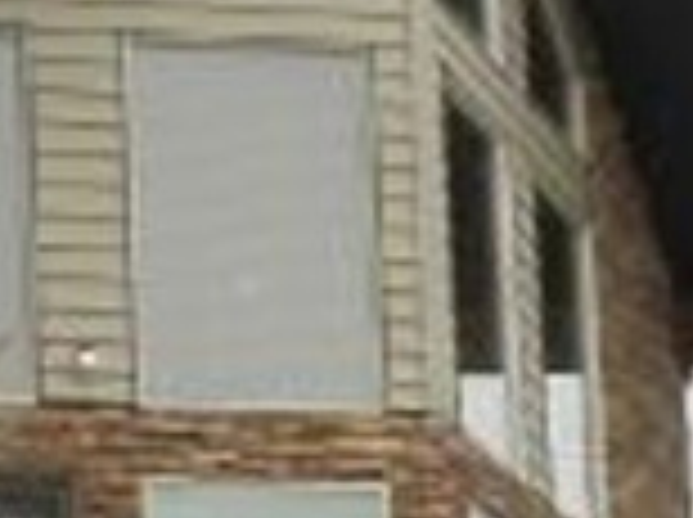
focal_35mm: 253
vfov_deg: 5.8
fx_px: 5057
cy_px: 662
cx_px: -194
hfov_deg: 7.8
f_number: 4
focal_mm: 6.7
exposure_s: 1/400
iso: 160
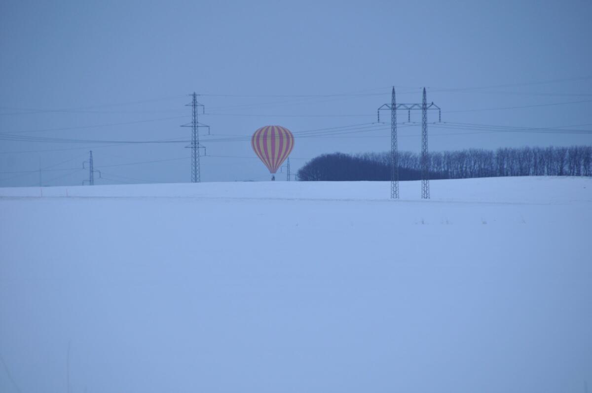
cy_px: 196
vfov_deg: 4.6
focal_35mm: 300
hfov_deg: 6.9
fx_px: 4927
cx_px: 296
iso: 400
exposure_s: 1/125
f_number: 5.6
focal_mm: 200
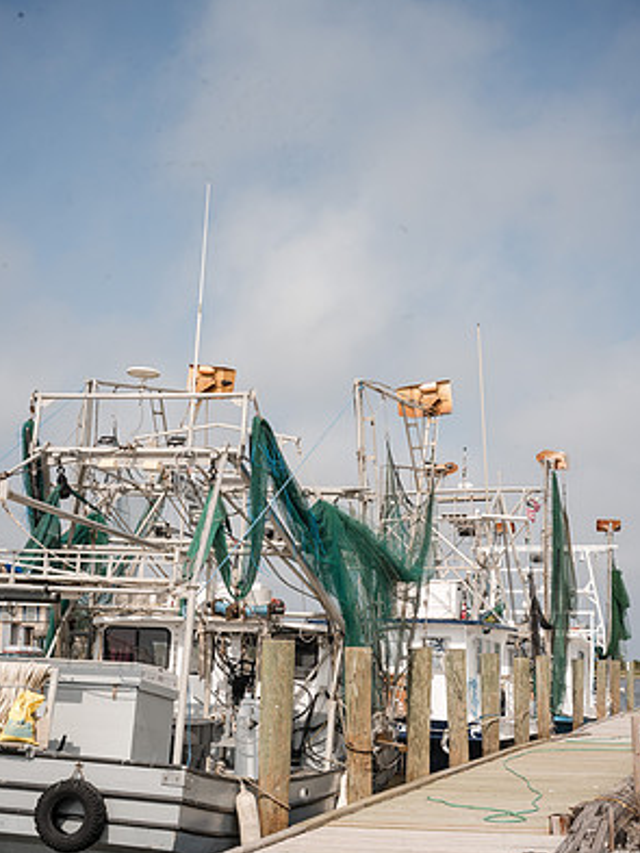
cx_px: 319
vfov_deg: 34.9
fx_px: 1355
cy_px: 464
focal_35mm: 55
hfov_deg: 26.6
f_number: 16
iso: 200
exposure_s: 1/200
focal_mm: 50
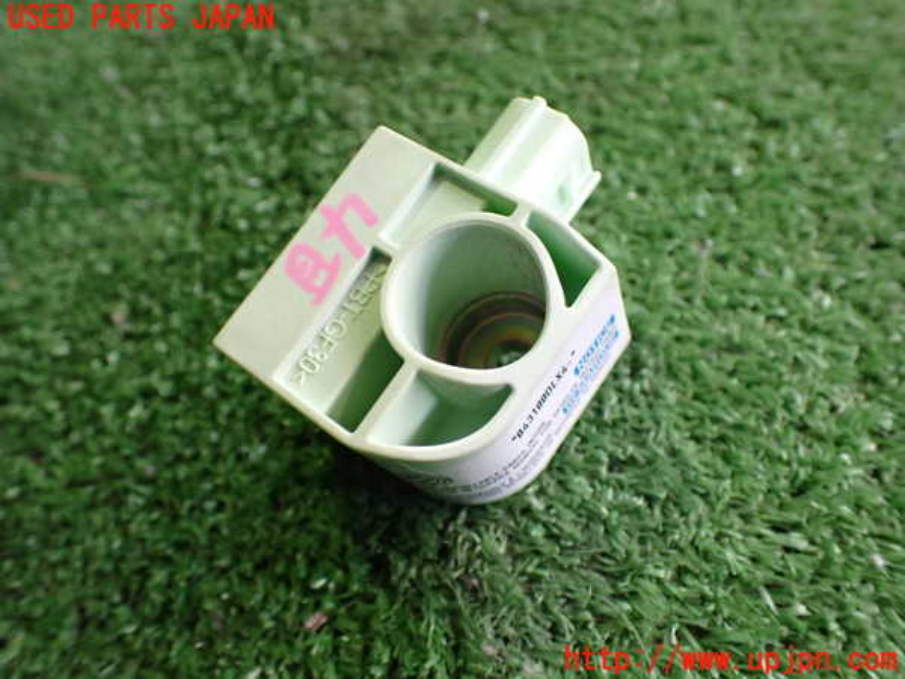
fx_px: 784
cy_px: 340
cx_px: 452
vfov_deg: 46.8
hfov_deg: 60.0
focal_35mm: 30
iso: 640
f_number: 2.3
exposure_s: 1/125
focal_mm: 5.4
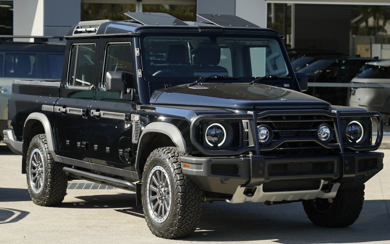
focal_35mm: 97
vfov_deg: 13.5
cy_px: 122
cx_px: 195
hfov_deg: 21.4
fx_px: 1031
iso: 1000
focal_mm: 95
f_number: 5
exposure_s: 1/1600
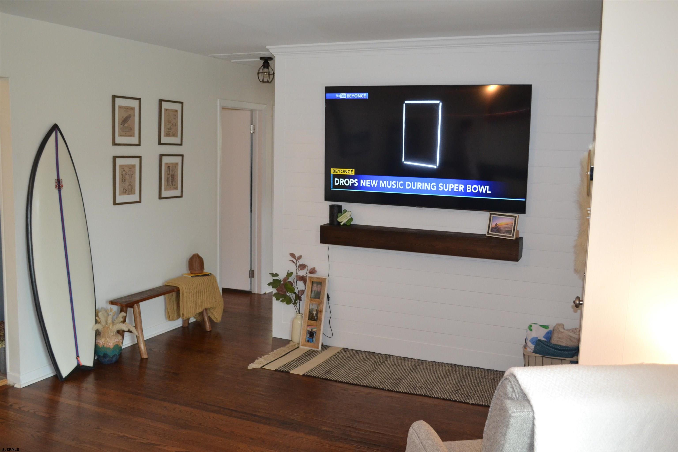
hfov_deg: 57.2
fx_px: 621
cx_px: 339
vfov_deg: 40.0
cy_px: 226
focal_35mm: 33
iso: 1600
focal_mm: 22
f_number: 4
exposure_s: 1/60
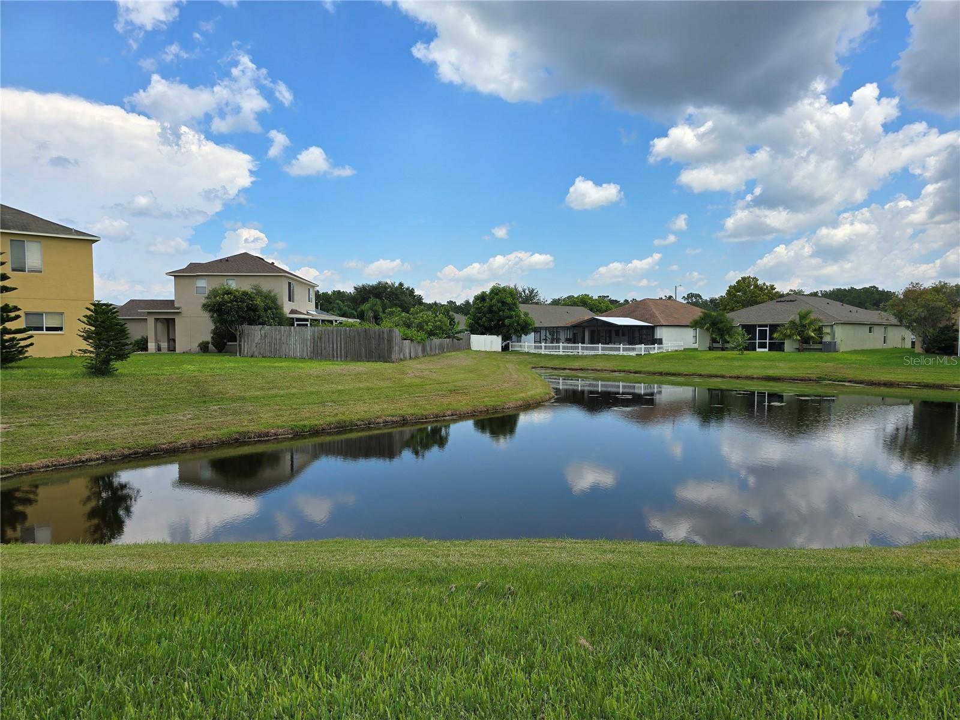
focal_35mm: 23
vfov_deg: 58.9
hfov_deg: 73.9
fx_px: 638
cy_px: 360
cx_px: 480
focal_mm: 6.3
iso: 12
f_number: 1.7
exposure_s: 1/876
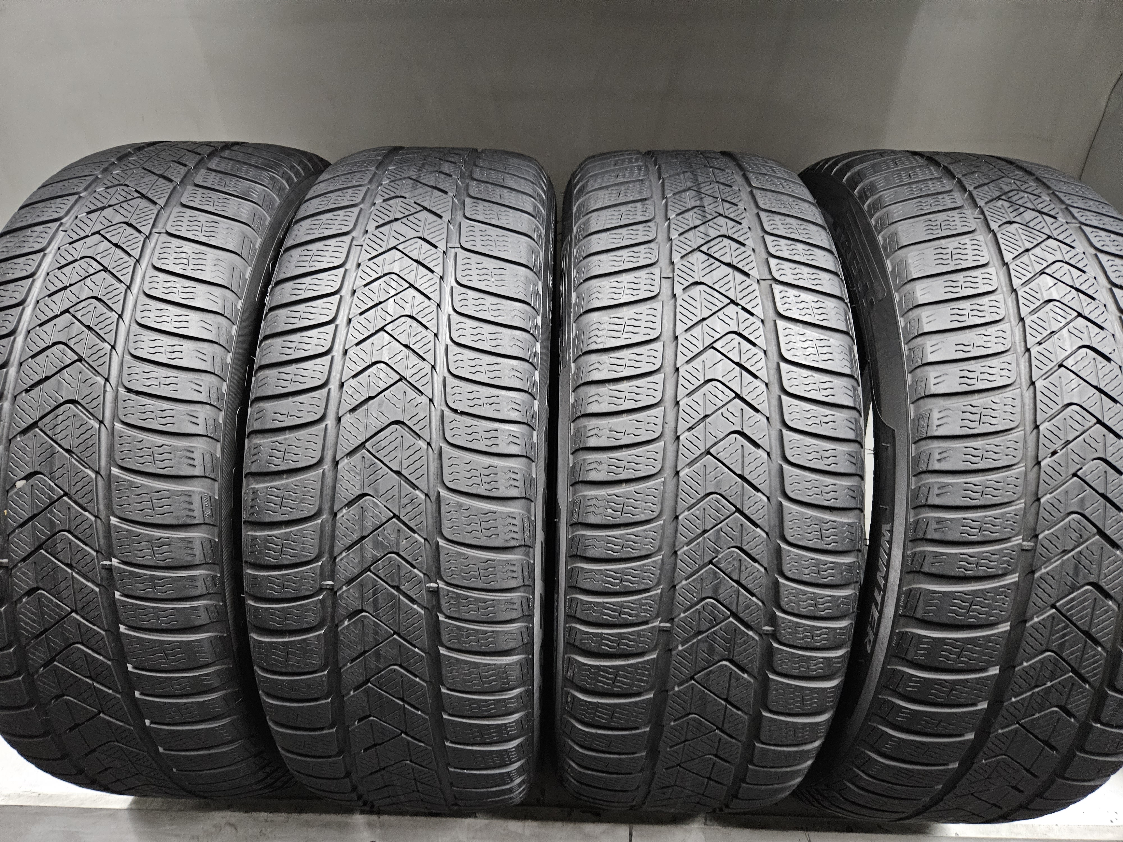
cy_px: 421
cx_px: 562
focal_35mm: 23
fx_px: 746
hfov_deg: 73.9
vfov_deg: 58.9
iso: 640
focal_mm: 5.4
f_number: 1.8
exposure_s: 1/25
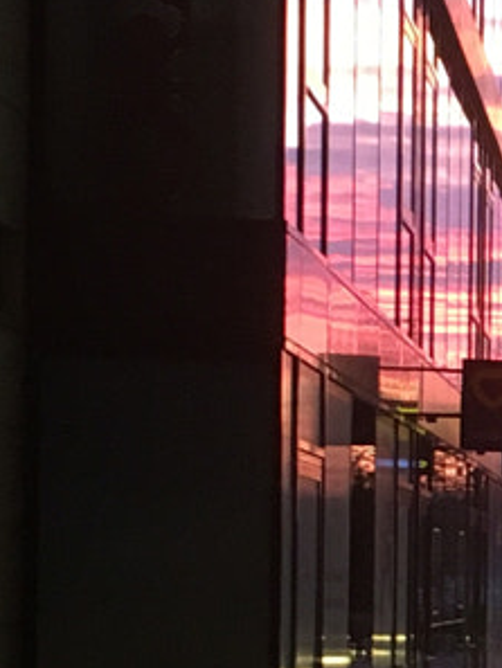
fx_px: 3014
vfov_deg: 12.5
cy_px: 616
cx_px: 1114
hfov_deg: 8.8
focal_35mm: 156
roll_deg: -0.6
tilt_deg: -1.5
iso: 100
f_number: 2.2
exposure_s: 1/33
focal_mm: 4.15
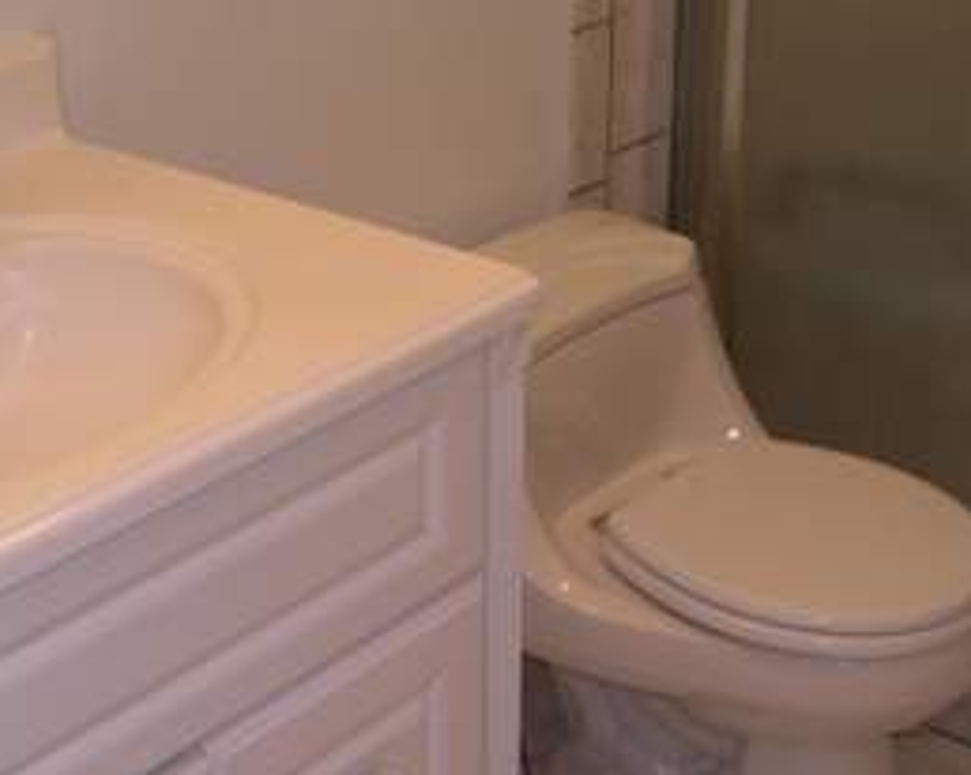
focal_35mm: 69
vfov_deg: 22.1
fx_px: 1981
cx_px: 388
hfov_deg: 27.5
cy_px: 406
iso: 100
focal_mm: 8
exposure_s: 1/30
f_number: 2.8
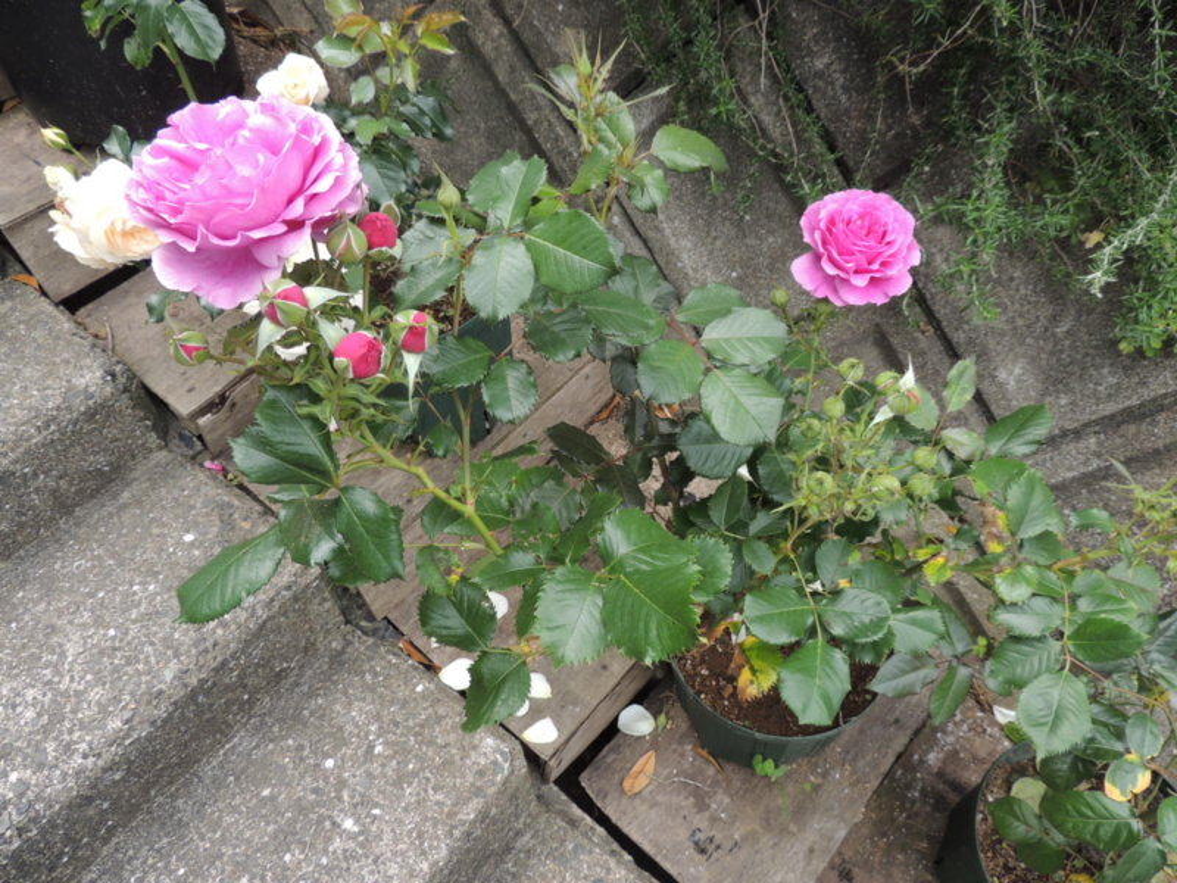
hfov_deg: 71.6
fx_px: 816
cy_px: 442
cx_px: 588
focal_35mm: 24
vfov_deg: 56.8
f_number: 3
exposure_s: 1/250
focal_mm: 4.3
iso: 100
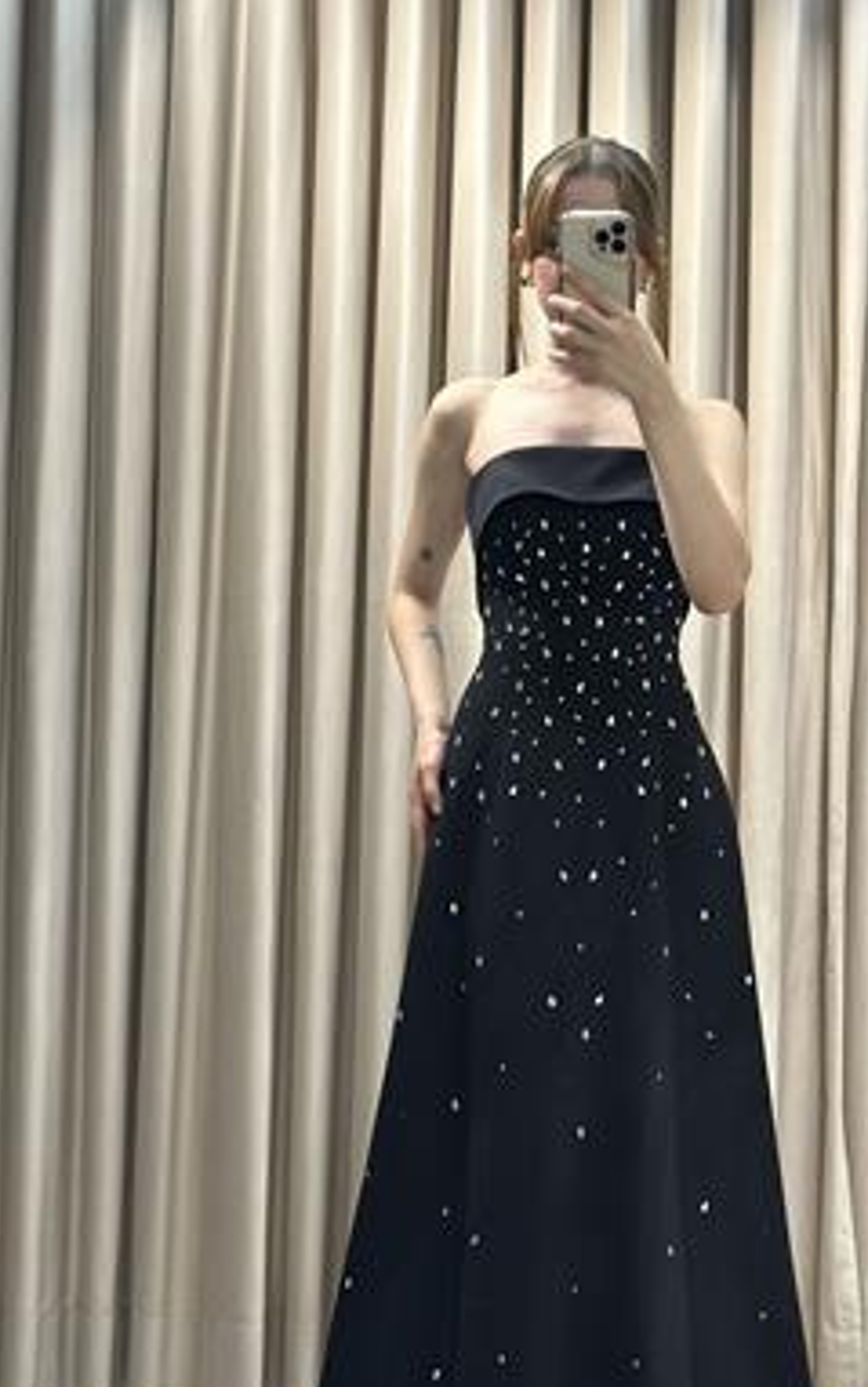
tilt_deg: -21.7
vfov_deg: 28.9
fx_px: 2685
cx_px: 552
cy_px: 779
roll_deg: -1.8
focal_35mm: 71
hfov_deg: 18.3
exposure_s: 1/263
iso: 80
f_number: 1.78
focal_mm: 6.86
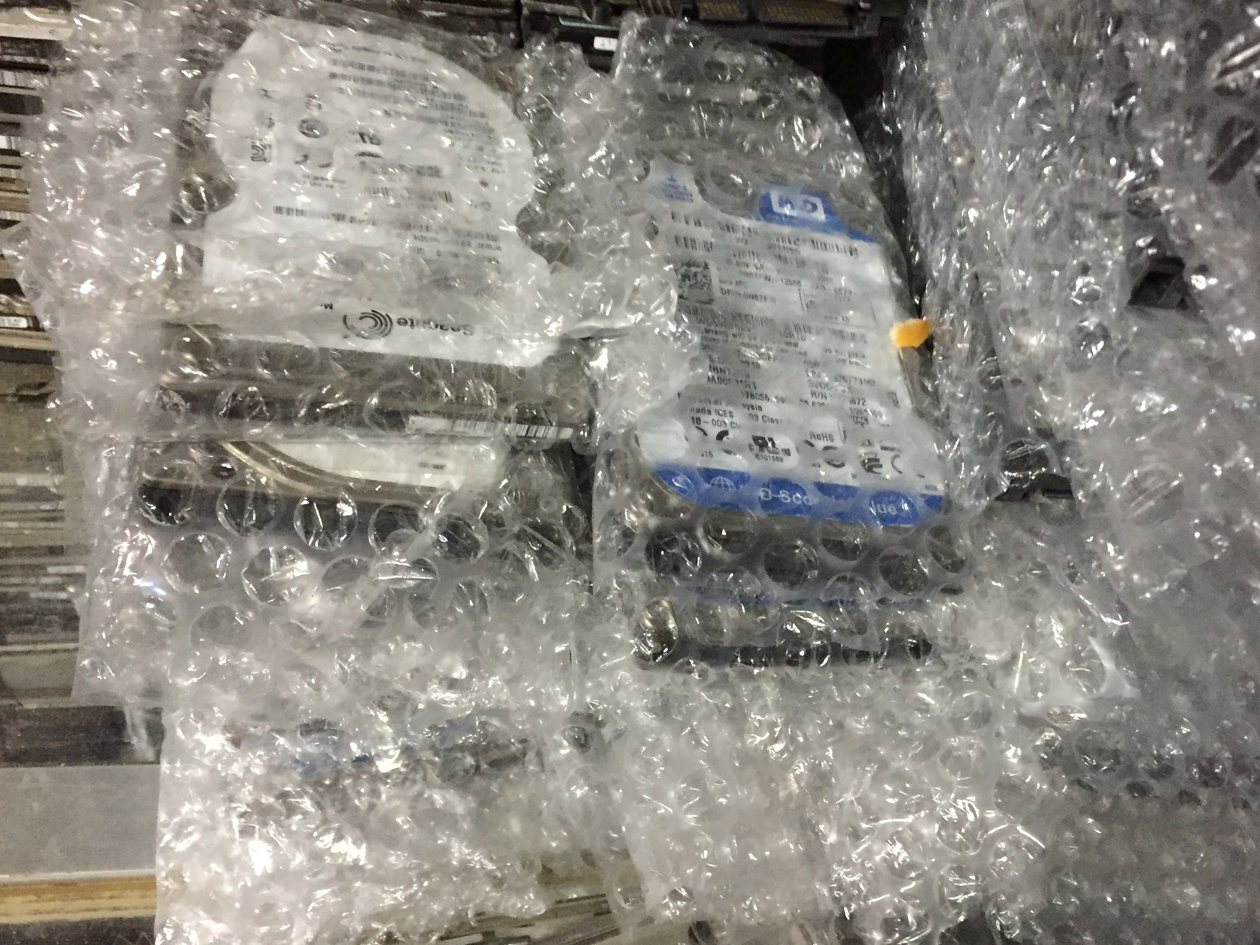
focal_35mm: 36
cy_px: 495
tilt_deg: -49.1
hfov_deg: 51.1
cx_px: 740
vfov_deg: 39.7
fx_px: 1310
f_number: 2.2
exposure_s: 1/17
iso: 500
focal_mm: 4.15
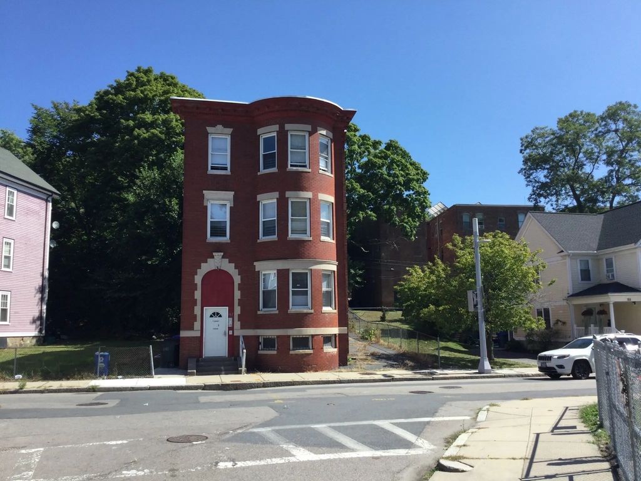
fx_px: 574
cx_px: 320
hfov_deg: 58.4
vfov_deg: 45.4
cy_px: 240
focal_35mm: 31
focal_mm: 3.3
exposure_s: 1/734
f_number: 2.4
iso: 25
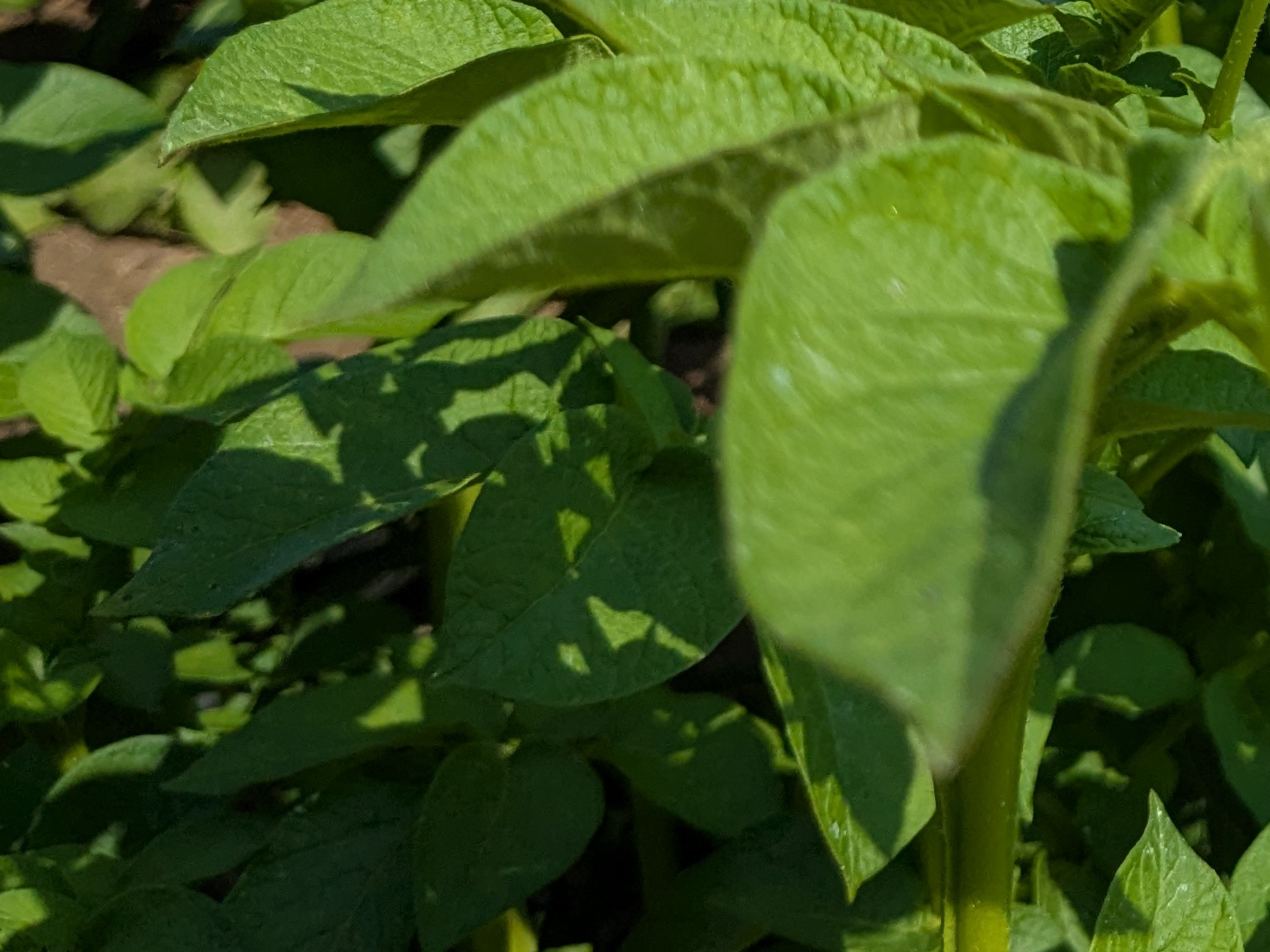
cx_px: 1495
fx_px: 2715
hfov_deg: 24.1
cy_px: -280
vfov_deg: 18.5
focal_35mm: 74
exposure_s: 1/3344
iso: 71
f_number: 1.73
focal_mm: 4.38
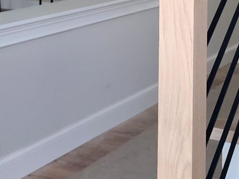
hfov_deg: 20.7
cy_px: -74
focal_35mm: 95
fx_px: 656
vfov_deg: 14.7
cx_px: 124
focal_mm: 6.4
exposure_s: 1/182
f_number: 1.8
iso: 125
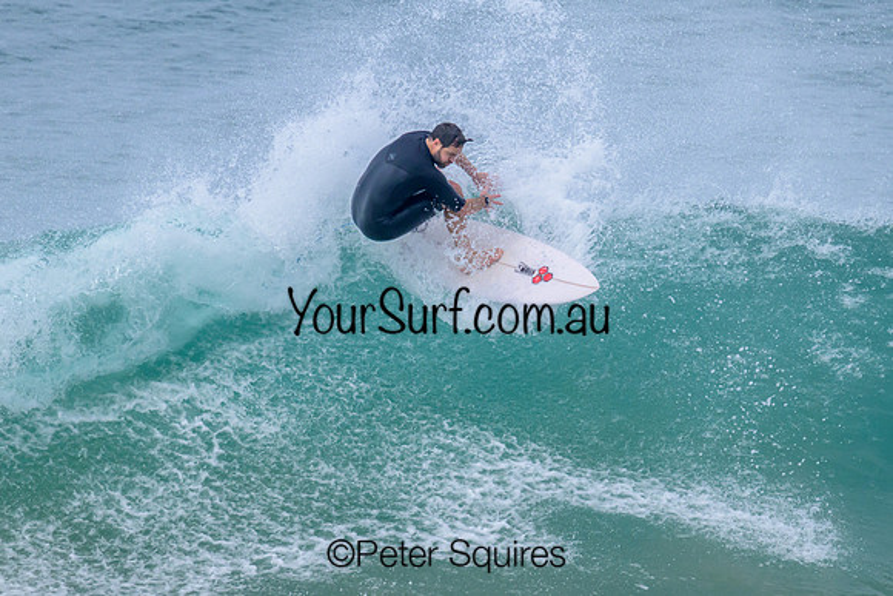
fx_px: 27155
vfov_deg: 1.3
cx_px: 559
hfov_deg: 1.9
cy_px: 204
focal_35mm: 1095
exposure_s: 1/2000
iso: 1000
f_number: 11
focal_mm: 800
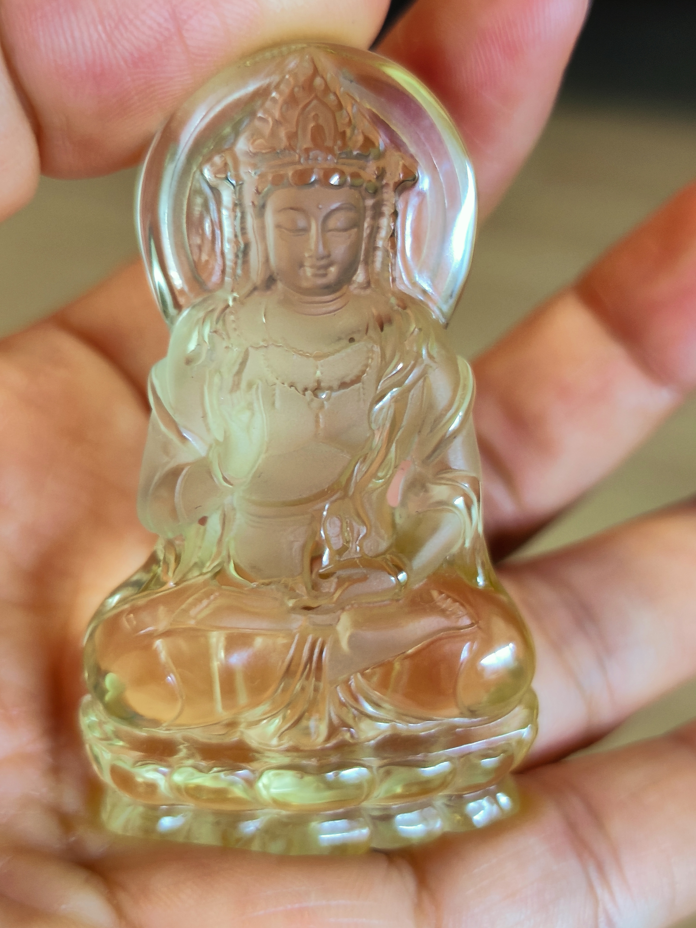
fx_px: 1367
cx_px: 348
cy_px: 464
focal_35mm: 51
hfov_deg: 28.6
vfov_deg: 37.5
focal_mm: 5.84
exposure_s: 1/33.3
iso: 640
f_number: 1.6
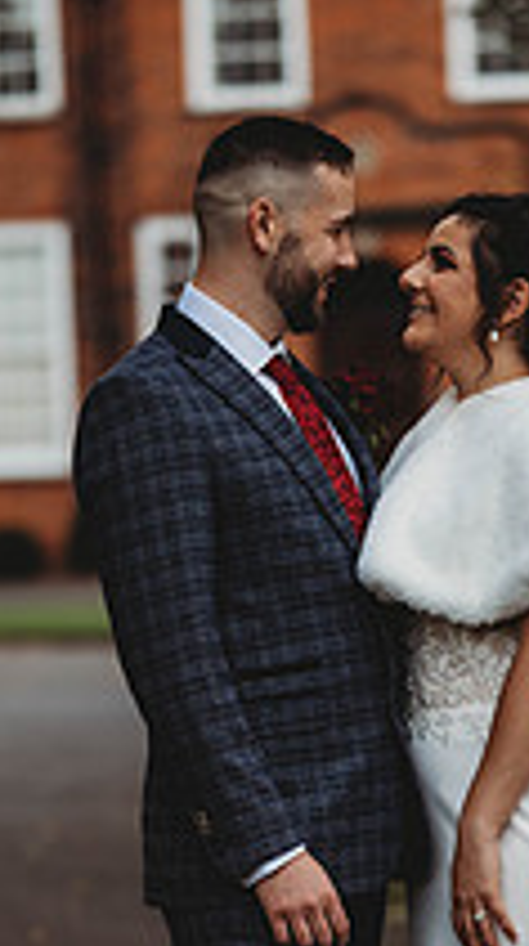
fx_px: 4759
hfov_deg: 6.4
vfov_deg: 11.3
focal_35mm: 190
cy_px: 776
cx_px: 446
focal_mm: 85
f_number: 1.8
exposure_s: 1/500
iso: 100
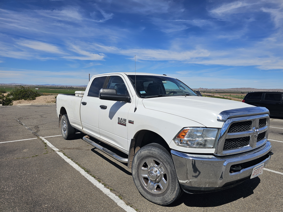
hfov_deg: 73.9
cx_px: 142
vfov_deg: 58.9
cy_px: 106
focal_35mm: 23
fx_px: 188
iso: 10
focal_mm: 6.3
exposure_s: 1/1983
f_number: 1.7
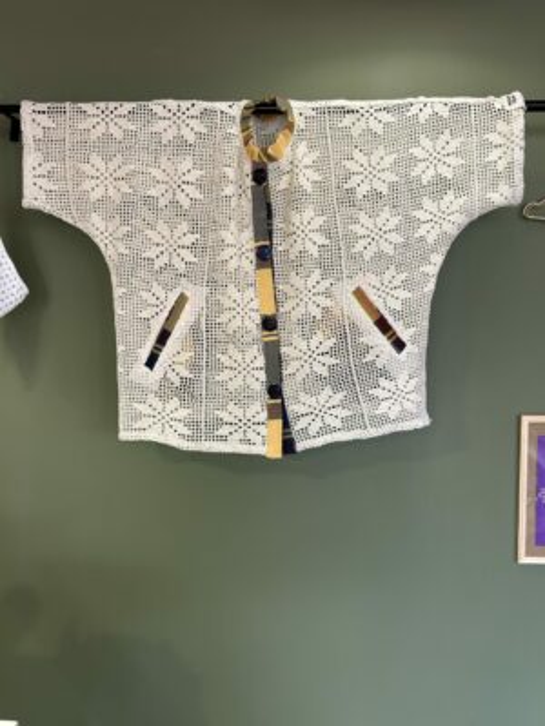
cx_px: 272
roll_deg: -0.3
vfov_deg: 67.3
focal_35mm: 26
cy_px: 363
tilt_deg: -3.8
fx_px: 546
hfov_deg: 53.1
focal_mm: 5.7
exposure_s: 1/50
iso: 100
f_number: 1.5
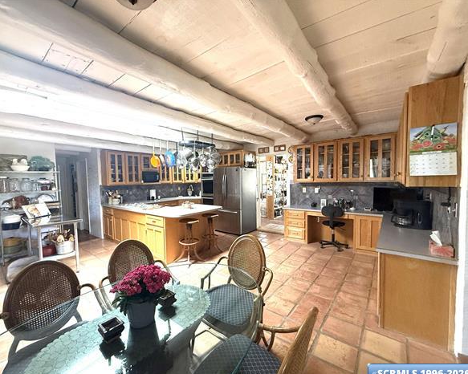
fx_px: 208
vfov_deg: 84.0
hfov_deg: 96.7
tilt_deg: -3.2
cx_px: 218
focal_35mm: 15
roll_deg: +0.9
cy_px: 190
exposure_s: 1/72
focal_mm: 2.22
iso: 320
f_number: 2.2
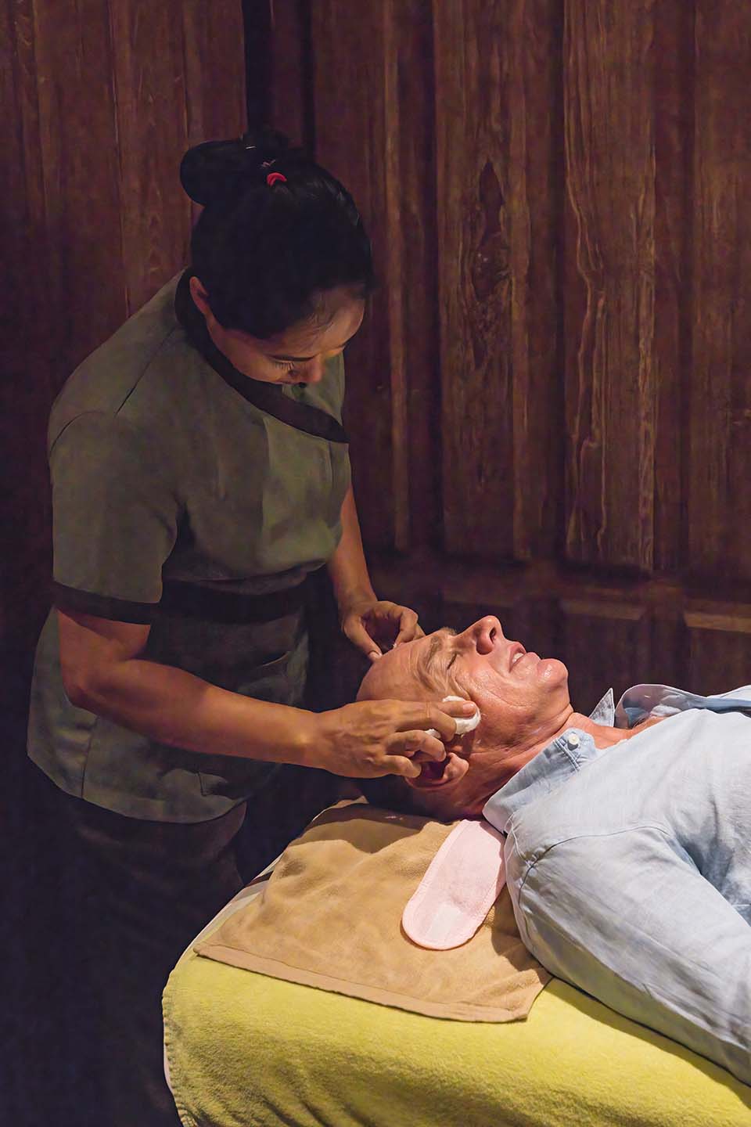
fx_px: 1658
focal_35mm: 53
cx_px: 376
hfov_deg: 25.5
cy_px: 564
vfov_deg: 37.5
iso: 40000
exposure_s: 1/200
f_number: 5.6
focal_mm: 53
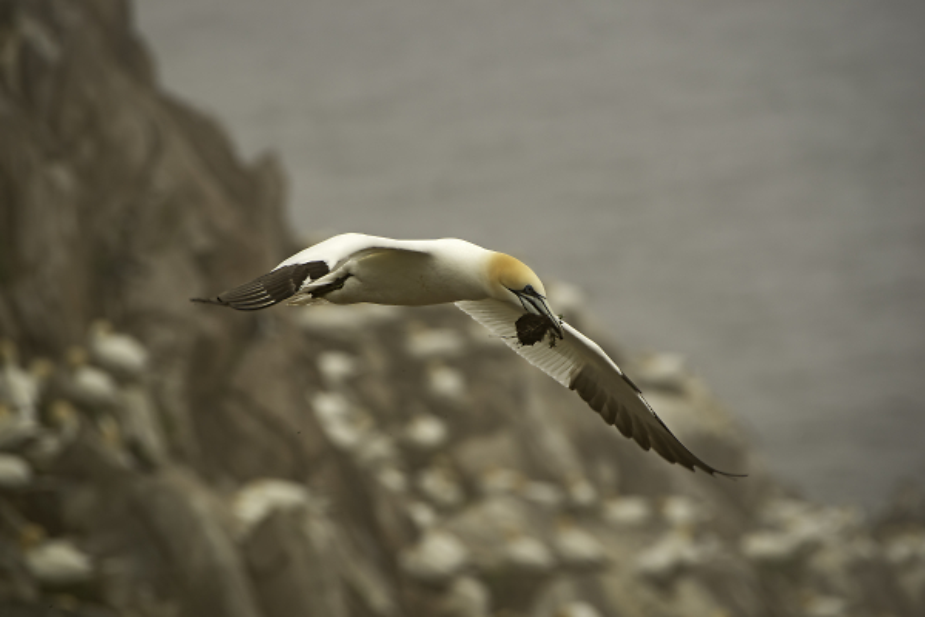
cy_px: 308
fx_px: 11562
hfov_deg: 4.6
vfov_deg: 3.1
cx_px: 462
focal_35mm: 450
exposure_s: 1/800
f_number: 8
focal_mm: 450
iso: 320
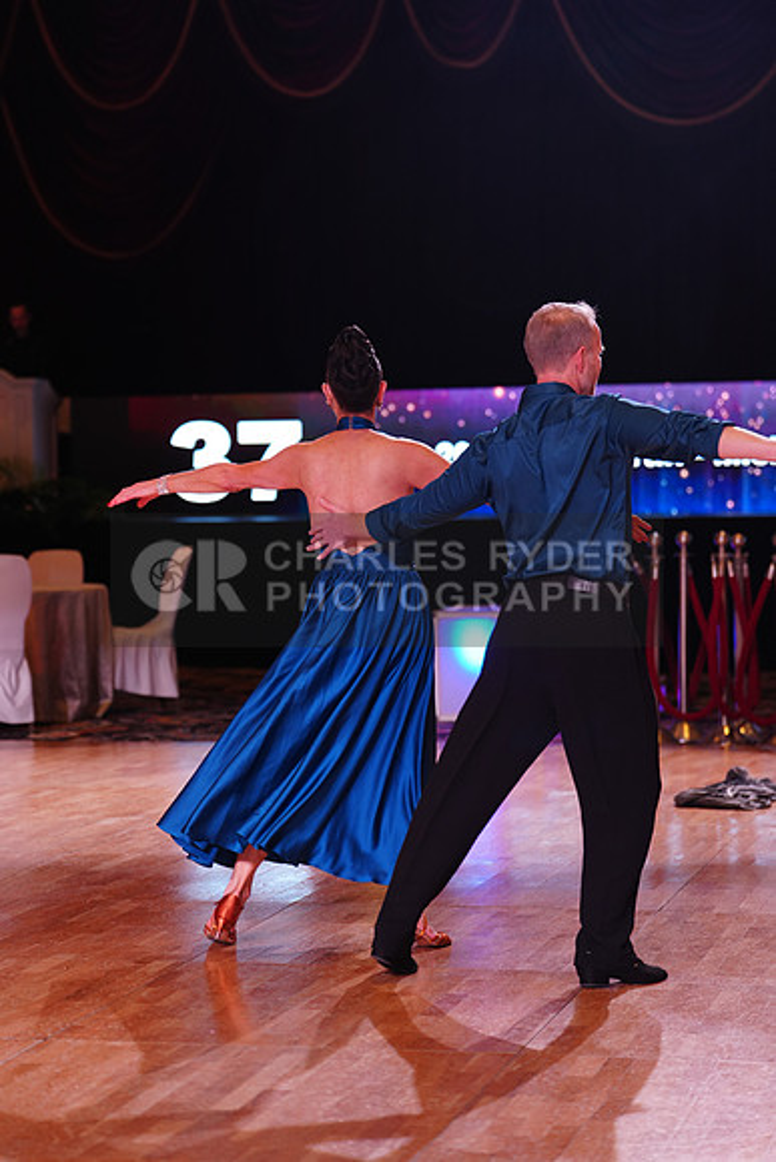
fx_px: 2876
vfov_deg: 22.9
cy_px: 581
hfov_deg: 15.4
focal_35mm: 89
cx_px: 388
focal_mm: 89
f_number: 2.8
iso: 640
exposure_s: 1/250
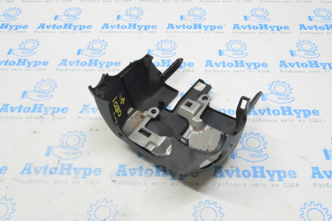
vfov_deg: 38.3
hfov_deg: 55.1
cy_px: 110
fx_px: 318
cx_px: 166
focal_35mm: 34
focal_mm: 23
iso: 6400
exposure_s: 1/15
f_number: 20
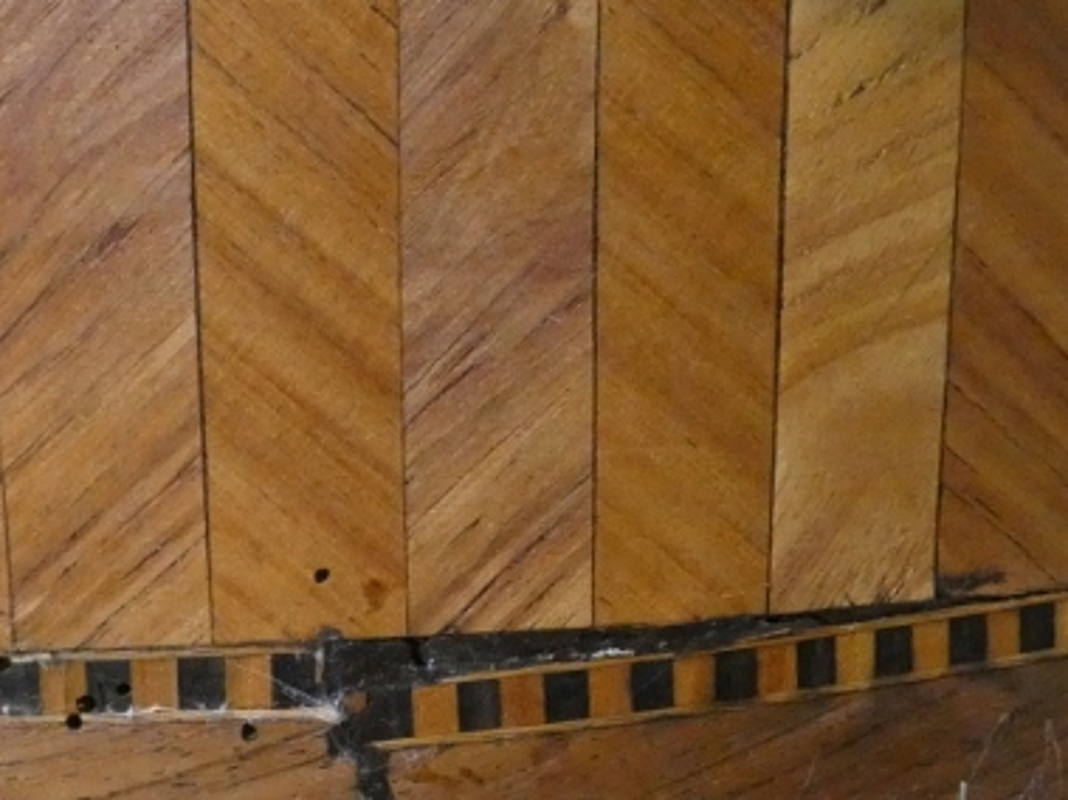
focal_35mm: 54
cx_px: 335
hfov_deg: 35.1
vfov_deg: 26.6
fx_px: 1666
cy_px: 623
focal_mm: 3.6
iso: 1000
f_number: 2.8
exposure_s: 1/125
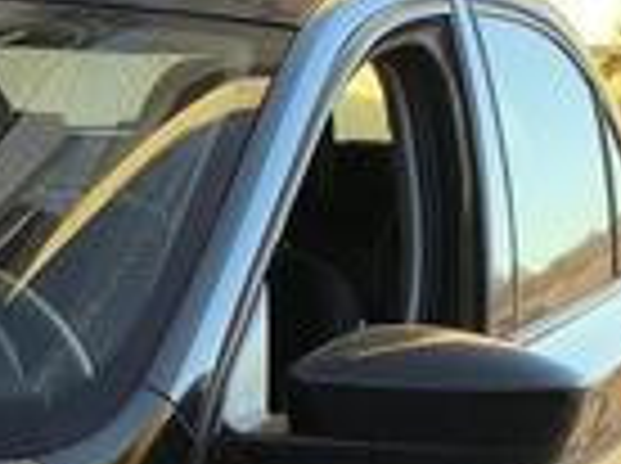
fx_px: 1952
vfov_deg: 12.6
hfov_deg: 14.2
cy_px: 773
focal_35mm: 109
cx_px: -720
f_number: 1.65
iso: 50
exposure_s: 1/197
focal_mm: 6.14
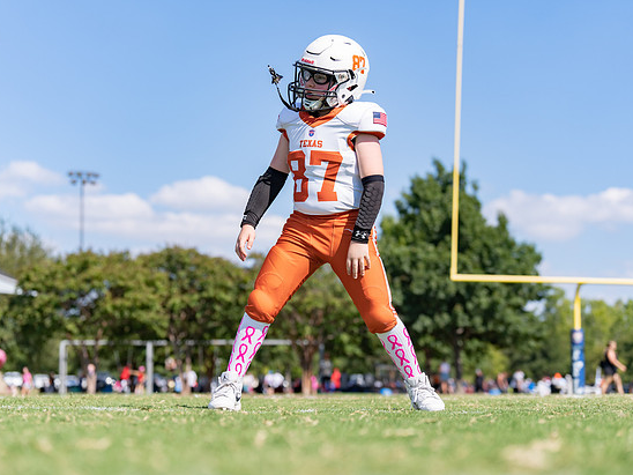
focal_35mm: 85
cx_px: 318
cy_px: 238
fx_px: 1554
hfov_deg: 23.0
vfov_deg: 17.4
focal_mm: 78
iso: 100
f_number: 3.2
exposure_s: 1/1250
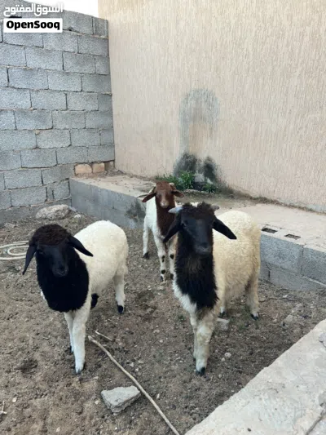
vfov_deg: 67.3
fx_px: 326
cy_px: 218
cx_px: 163
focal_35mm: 26
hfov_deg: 53.1
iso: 80
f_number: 1.5
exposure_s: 1/121
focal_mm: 5.7
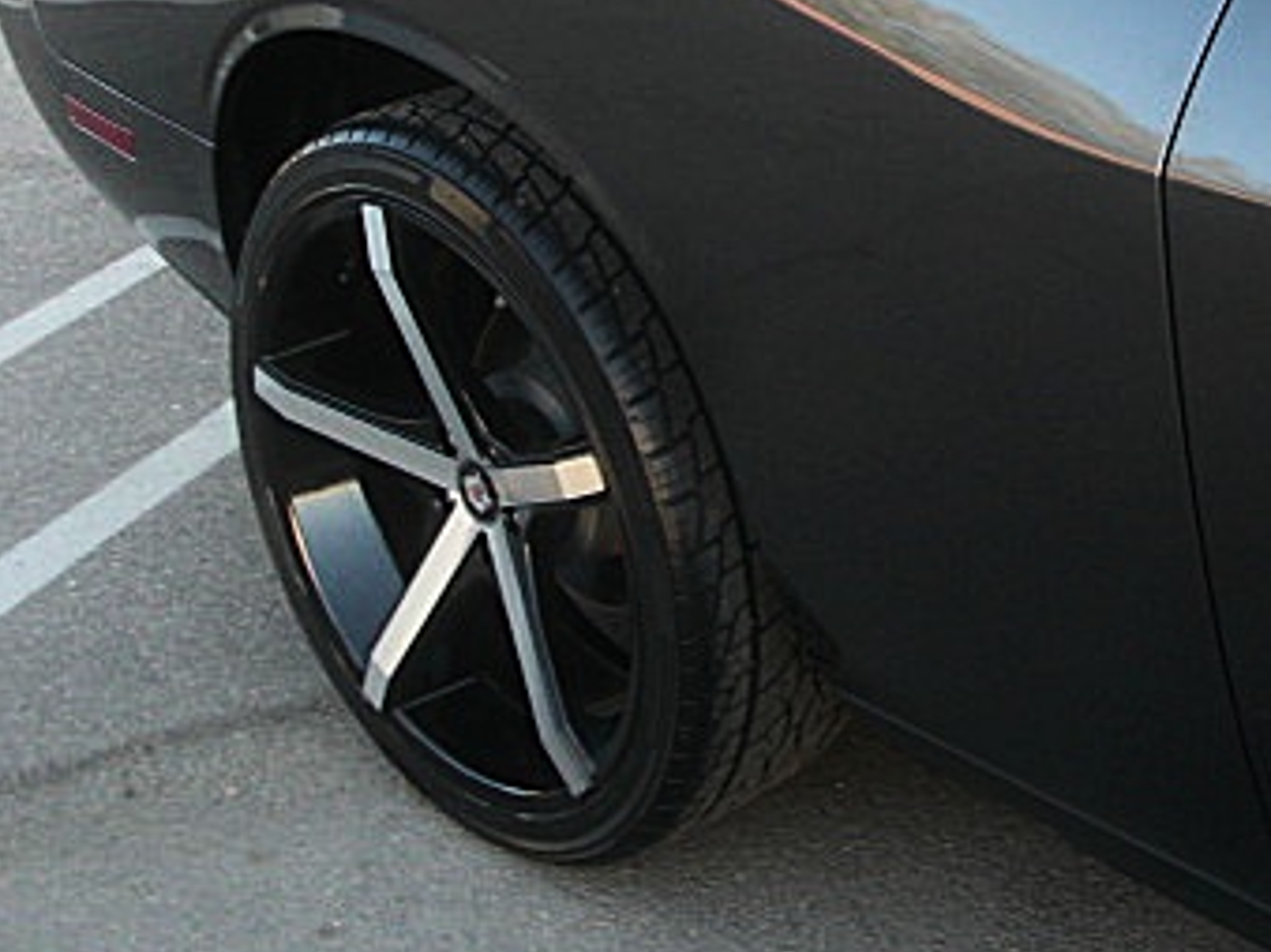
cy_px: 150
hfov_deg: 28.2
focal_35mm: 68
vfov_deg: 21.3
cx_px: 945
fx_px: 2496
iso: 100
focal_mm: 6.3
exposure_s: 1/80
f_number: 2.8
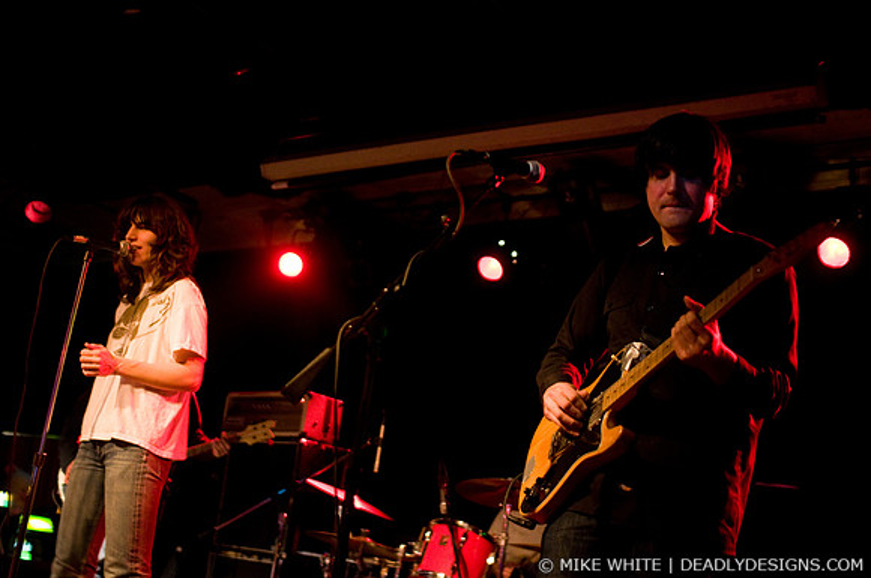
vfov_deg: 29.8
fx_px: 1087
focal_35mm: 45
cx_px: 436
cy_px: 289
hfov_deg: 43.7
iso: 1000
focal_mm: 30
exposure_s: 1/40
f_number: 1.6
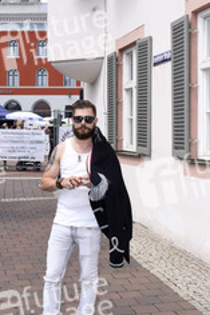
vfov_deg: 32.7
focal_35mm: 61
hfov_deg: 22.2
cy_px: 109
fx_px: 534
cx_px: 83
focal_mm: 24
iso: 100
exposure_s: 1/160
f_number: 6.3
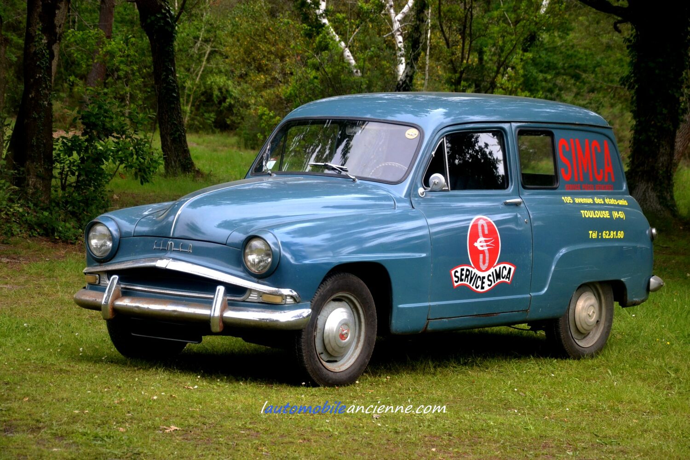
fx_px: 2156
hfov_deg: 18.2
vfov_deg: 12.2
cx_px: 345
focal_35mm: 112
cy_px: 230
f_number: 5.3
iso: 640
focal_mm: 75
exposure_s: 1/500
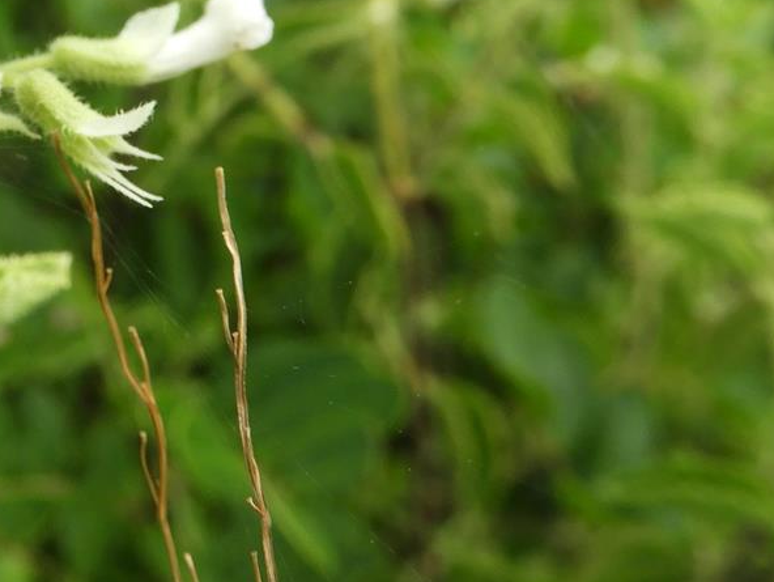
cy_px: 82
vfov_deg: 22.8
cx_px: -37
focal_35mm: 63
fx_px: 1410
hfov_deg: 28.4
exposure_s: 1/500
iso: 100
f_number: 3.3
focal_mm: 4.3
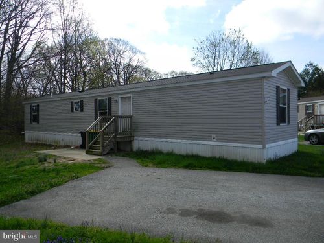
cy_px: 122
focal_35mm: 28
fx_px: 262
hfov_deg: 63.4
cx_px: 162
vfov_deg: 49.7
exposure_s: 1/730
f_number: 3.5
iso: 80
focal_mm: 5
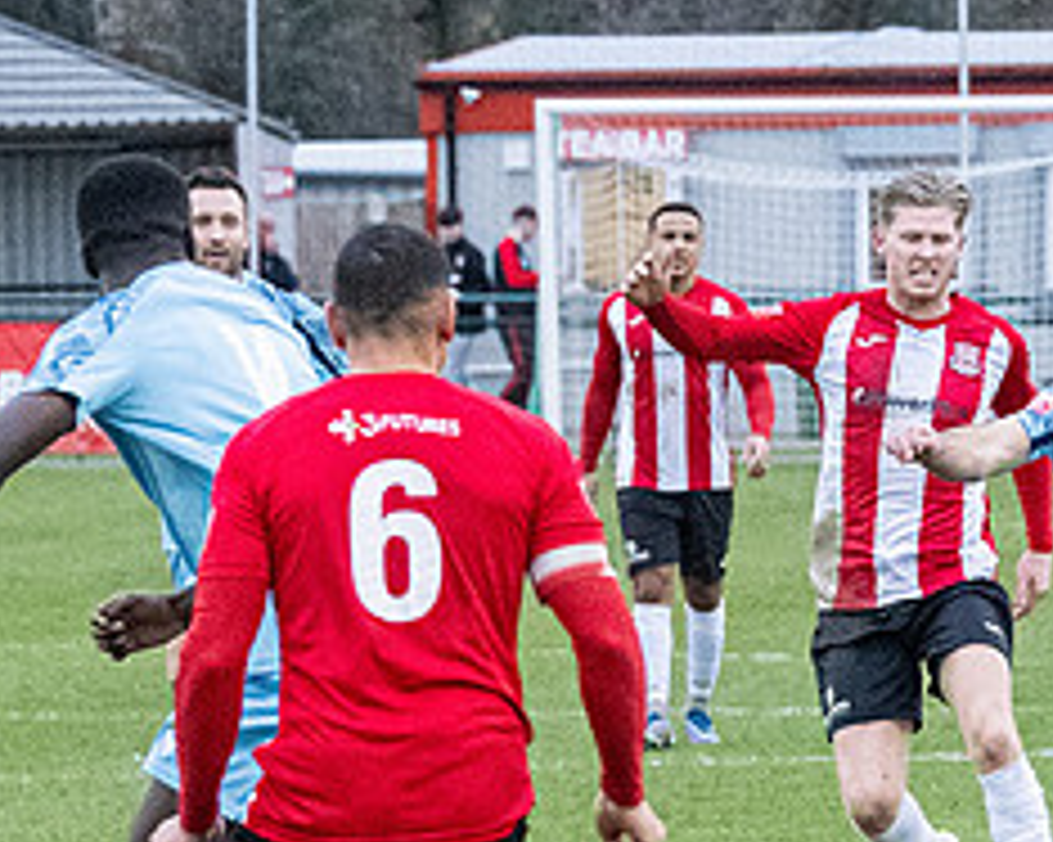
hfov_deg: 4.0
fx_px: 14859
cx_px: 1272
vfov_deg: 3.2
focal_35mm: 477
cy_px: 567
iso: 5000
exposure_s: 1/1250
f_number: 4
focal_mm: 86
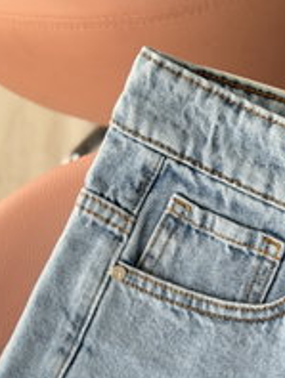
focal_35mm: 129
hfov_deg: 11.5
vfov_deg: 14.8
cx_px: 207
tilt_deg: -59.5
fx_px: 1413
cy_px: 448
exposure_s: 1/183
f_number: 1.78
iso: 50
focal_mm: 6.76
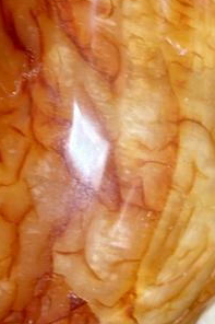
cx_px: 32
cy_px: 150
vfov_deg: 11.0
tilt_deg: -59.2
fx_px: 1677
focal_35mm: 187
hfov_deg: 7.3
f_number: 1.6
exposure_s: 1/50
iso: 40
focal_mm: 5.96
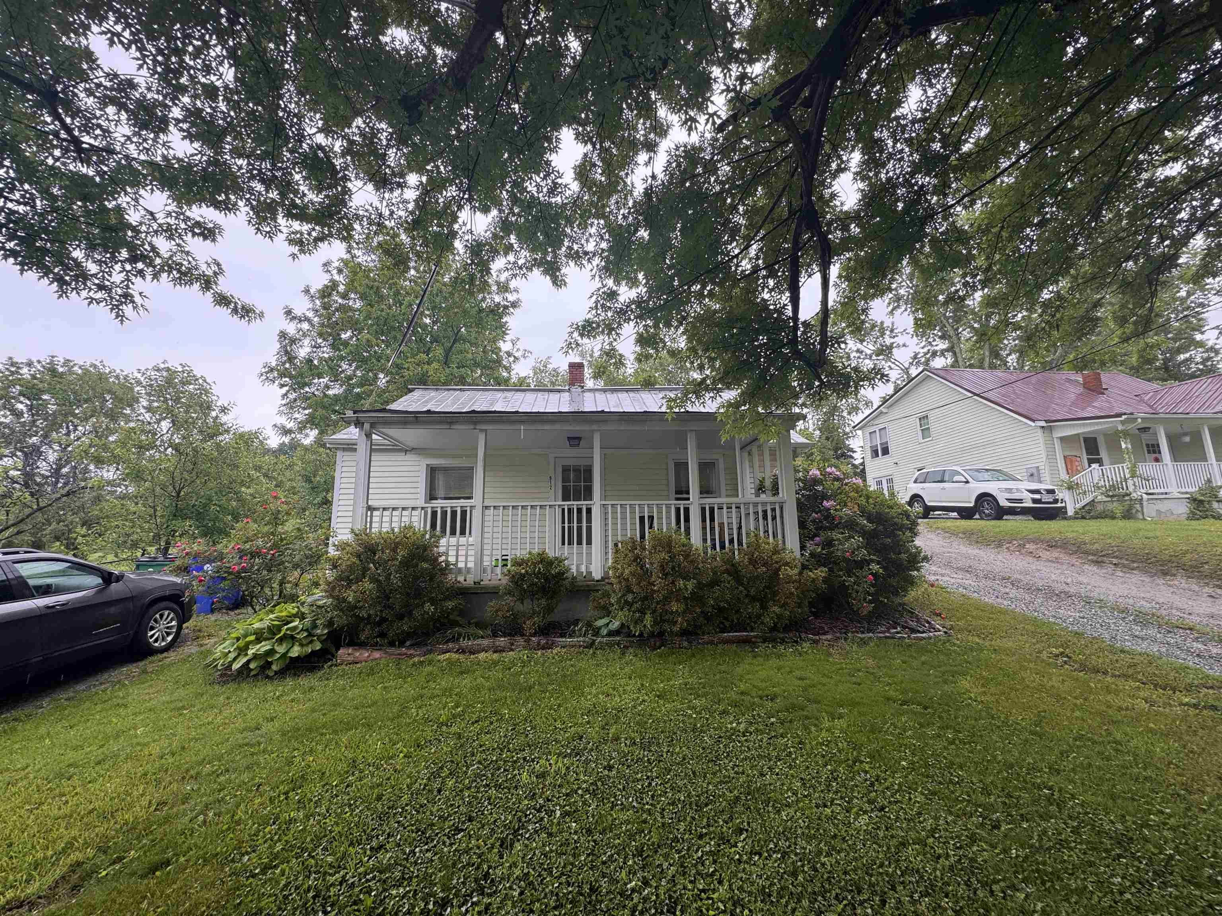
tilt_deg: +10.2
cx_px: 611
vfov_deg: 85.7
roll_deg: +0.8
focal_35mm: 14
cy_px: 458
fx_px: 494
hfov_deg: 102.1
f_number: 2.2
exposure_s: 1/203
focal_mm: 2.22
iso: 40
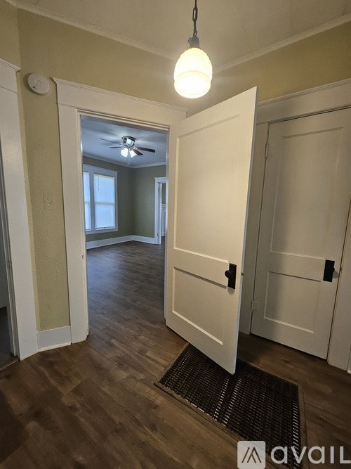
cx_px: 176
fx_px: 176
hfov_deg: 89.9
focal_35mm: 13
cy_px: 234
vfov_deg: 106.2
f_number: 2.2
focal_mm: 1.74
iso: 125
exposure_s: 1/60
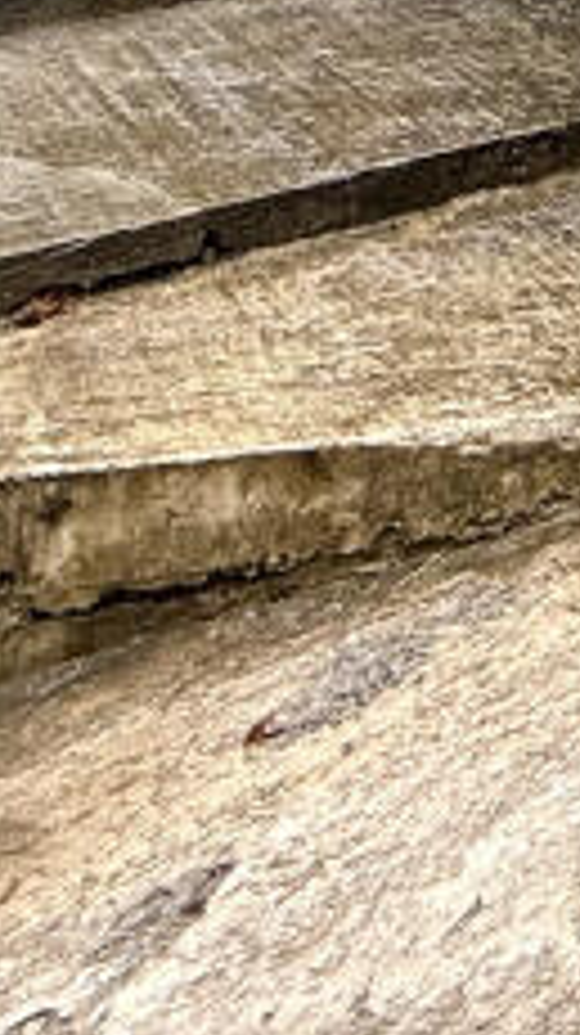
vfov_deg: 24.1
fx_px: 1863
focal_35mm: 68
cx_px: 1718
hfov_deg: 11.3
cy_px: -536
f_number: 2.2
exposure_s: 1/107
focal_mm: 2.22
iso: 40
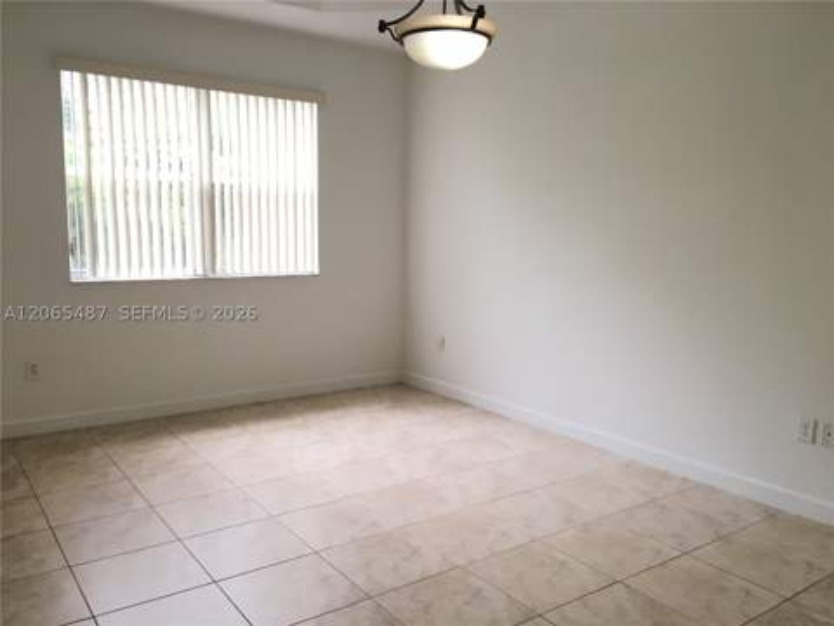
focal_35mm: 29
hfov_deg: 61.7
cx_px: 417
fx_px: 699
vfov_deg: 48.2
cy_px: 313
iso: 25
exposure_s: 1/30
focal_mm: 4.15
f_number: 2.2
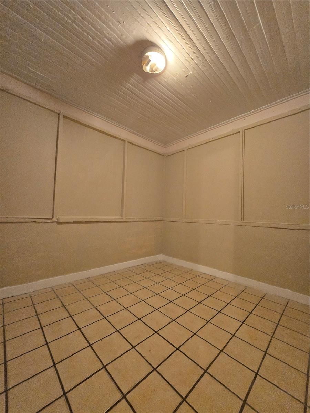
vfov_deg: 106.2
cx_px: 155
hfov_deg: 89.9
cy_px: 206
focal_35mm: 13
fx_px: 155
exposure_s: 1/60
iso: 400
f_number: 2.2
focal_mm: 1.7
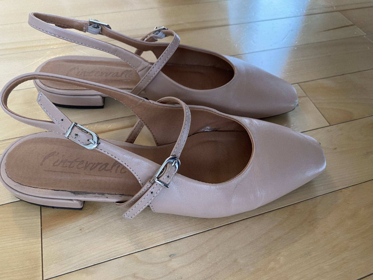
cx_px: 186
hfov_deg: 67.3
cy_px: 140
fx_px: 280
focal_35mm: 26
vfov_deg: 53.1
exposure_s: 1/60
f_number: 1.8
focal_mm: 4.25
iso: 250
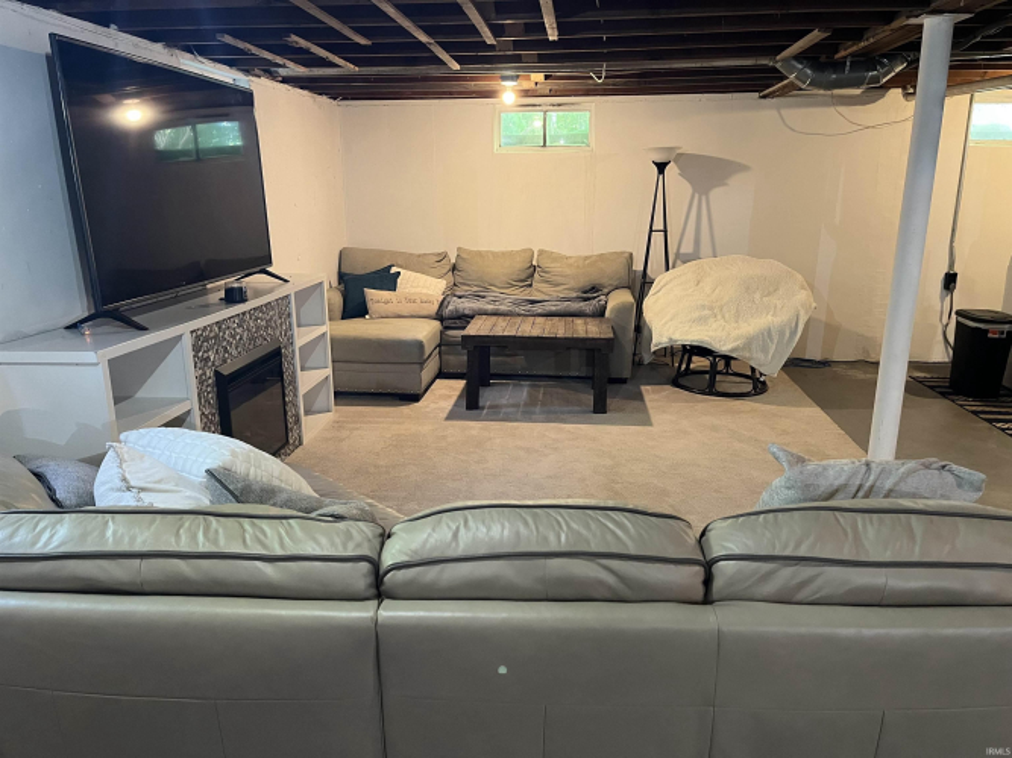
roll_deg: -0.4
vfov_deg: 53.0
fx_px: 760
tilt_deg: -15.1
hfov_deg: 67.3
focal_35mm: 26
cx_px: 506
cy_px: 379
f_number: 1.6
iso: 400
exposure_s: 1/40
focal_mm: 5.1
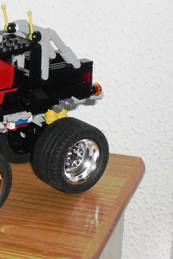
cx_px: 1
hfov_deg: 9.0
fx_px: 1097
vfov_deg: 13.5
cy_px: 134
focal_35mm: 152
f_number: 5.8
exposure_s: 1/60
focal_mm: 18.9
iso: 200
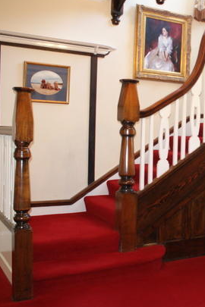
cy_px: 154
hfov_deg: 27.1
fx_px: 393
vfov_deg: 42.7
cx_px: 220
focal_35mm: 46
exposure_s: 1/20
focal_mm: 20
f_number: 4
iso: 400
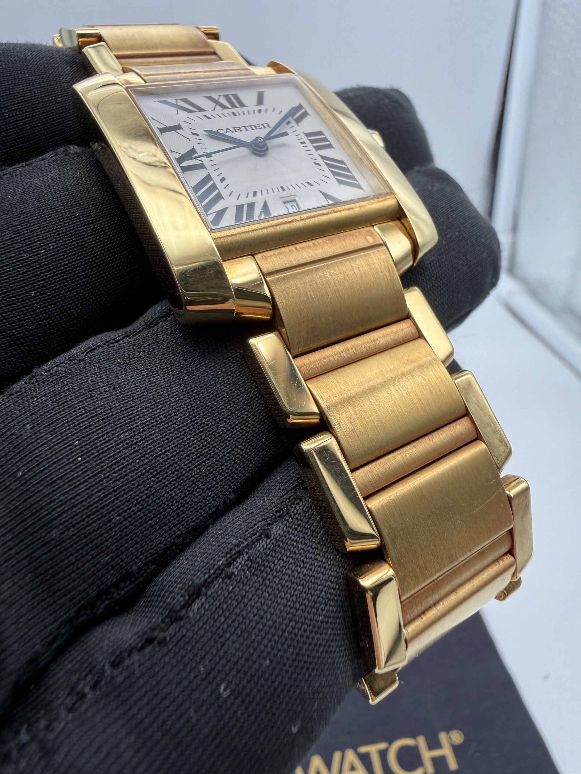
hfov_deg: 56.8
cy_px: 387
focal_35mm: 24
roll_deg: +2.5
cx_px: 290
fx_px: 537
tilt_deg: -27.2
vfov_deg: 71.6
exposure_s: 1/138
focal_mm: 2.22
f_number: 2.2
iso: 40
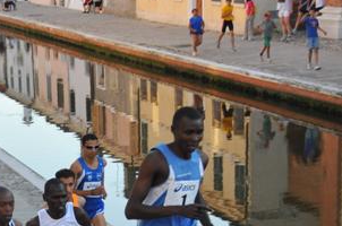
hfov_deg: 16.8
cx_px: -103
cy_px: 202
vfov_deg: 11.8
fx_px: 1093
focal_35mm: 115
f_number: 5
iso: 250
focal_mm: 29
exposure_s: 1/250
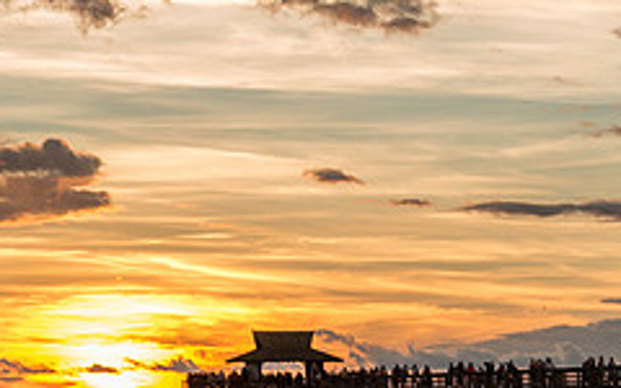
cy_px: 460
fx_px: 3148
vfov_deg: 7.0
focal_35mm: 186
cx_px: 631
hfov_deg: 11.2
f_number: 11
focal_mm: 70
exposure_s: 1/25
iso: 100
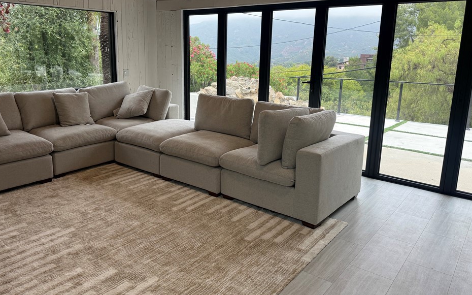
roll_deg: -0.9
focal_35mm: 28
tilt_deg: -11.0
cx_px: 228
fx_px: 360
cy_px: 124
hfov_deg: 66.5
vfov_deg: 44.4
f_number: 1.78
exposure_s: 1/237
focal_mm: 6.76
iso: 100
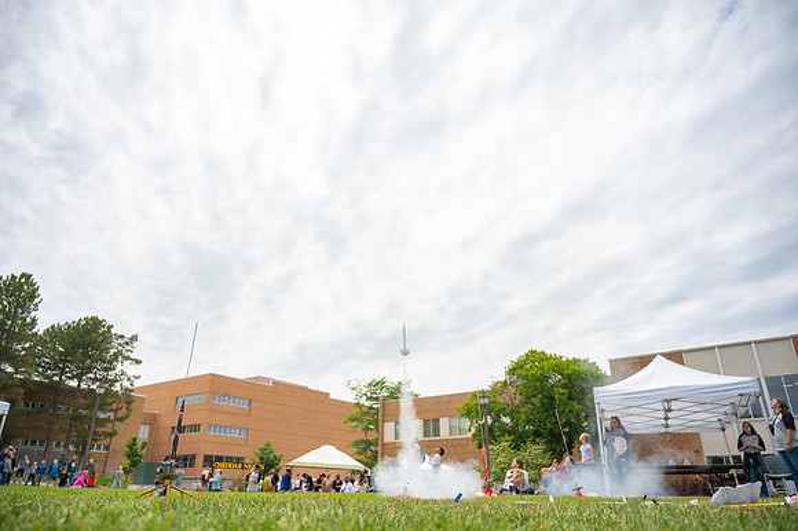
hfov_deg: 73.8
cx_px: 399
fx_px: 532
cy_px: 266
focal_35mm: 24
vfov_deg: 53.1
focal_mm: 24
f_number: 4
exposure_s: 1/2500
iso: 160
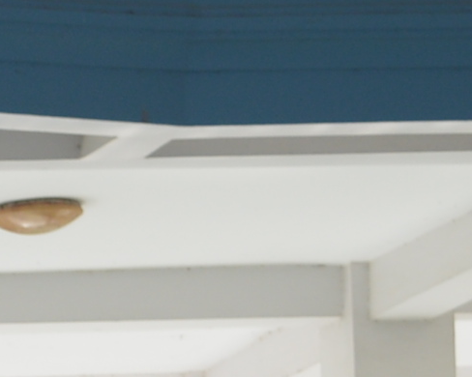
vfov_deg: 4.5
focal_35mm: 325
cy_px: 1193
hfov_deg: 5.6
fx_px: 4543
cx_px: -969
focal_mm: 25
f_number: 6.3
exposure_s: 1/160
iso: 100
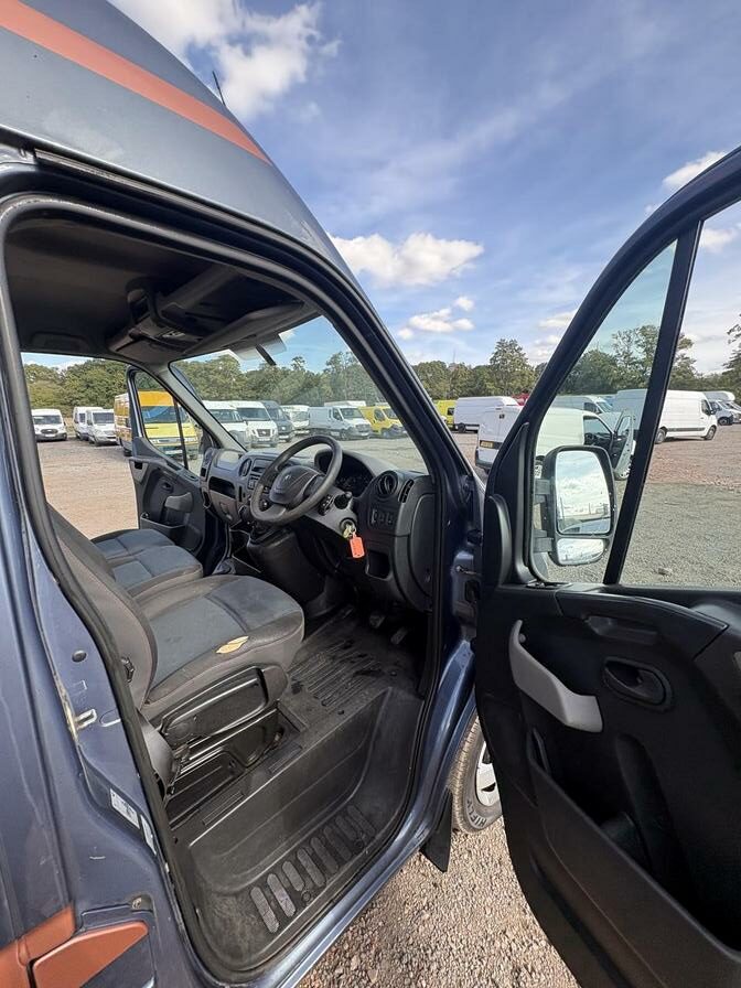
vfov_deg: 102.1
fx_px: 400
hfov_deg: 85.7
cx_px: 370
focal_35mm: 14
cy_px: 494
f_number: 2.2
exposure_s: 1/357
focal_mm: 2.22
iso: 50
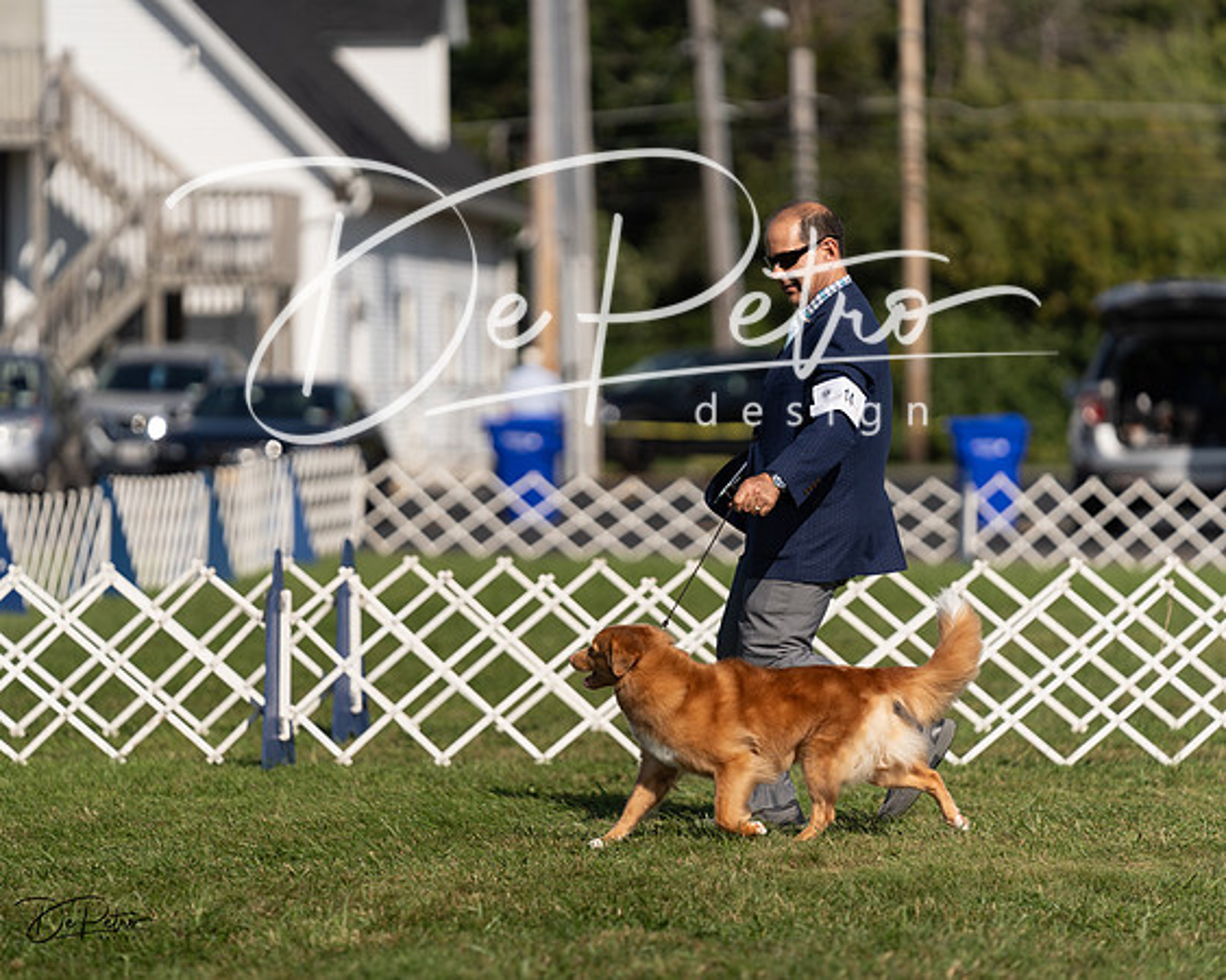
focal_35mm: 225
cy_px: 490
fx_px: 8170
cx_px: 613
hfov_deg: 8.6
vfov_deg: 6.9
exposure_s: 1/2500
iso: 100
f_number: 3.2
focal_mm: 200
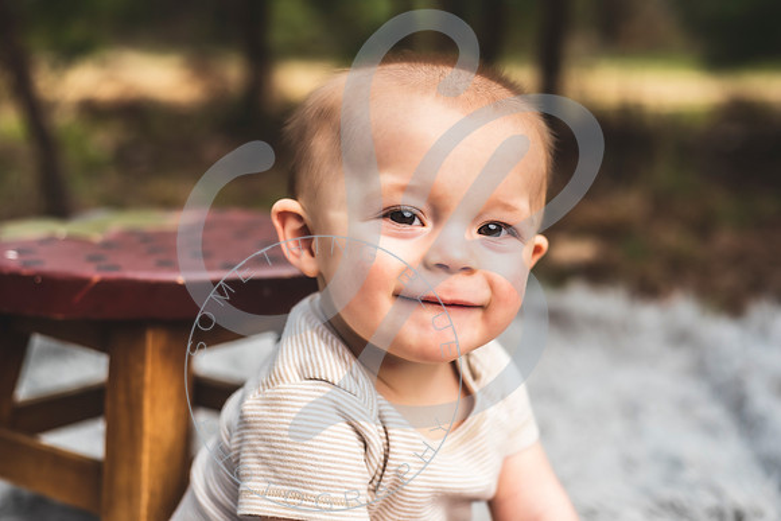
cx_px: 390
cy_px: 260
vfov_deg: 27.0
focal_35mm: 50
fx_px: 1085
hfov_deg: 39.6
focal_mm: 50
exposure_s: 1/1600
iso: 100
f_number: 2.8
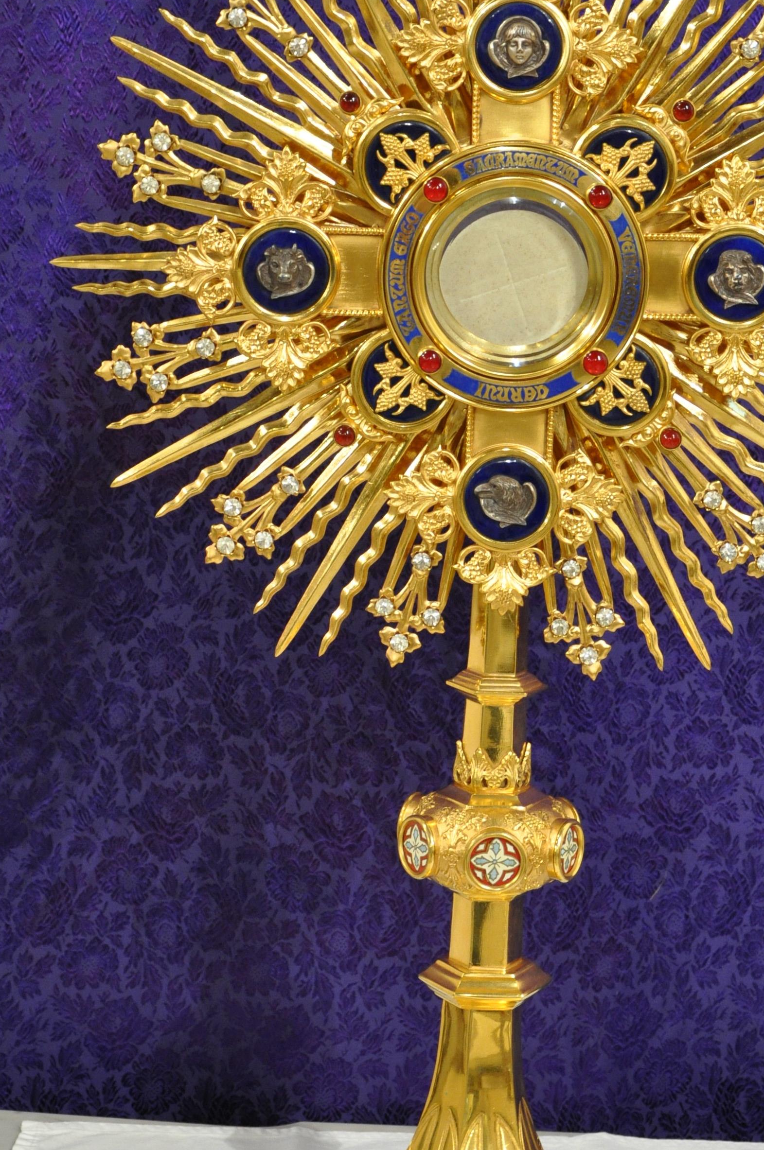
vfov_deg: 23.4
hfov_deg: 15.7
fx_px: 2777
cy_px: 436
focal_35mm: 87
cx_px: 447
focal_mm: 32
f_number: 4.2
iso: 800
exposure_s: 1/15
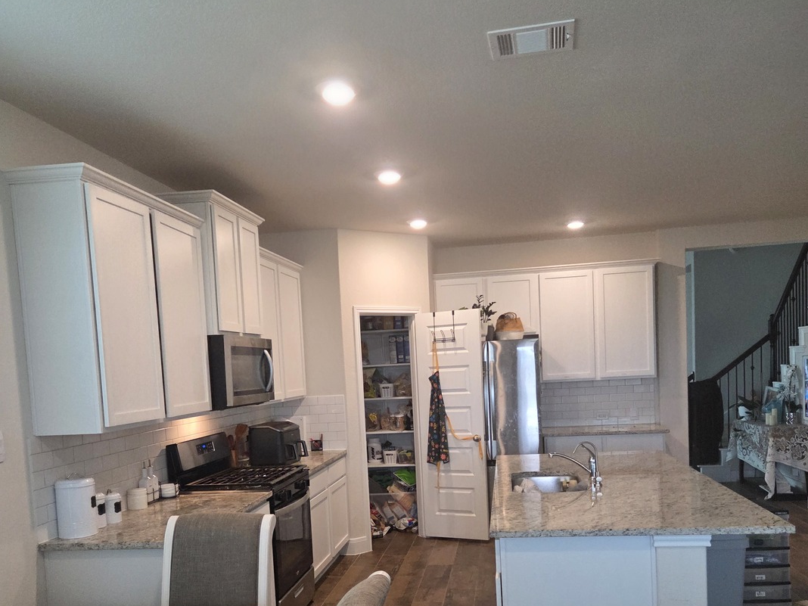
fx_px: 724
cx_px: 402
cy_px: 417
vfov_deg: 44.6
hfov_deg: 58.4
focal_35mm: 31
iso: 400
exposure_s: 1/120
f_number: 1.8
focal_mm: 5.4
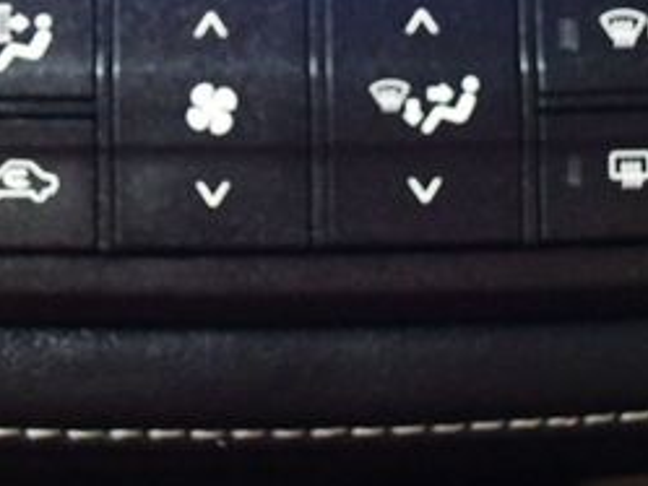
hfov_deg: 22.0
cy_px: 70
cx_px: 331
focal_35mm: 89
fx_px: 1667
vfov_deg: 16.4
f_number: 4
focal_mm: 24
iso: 12800
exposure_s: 1/50
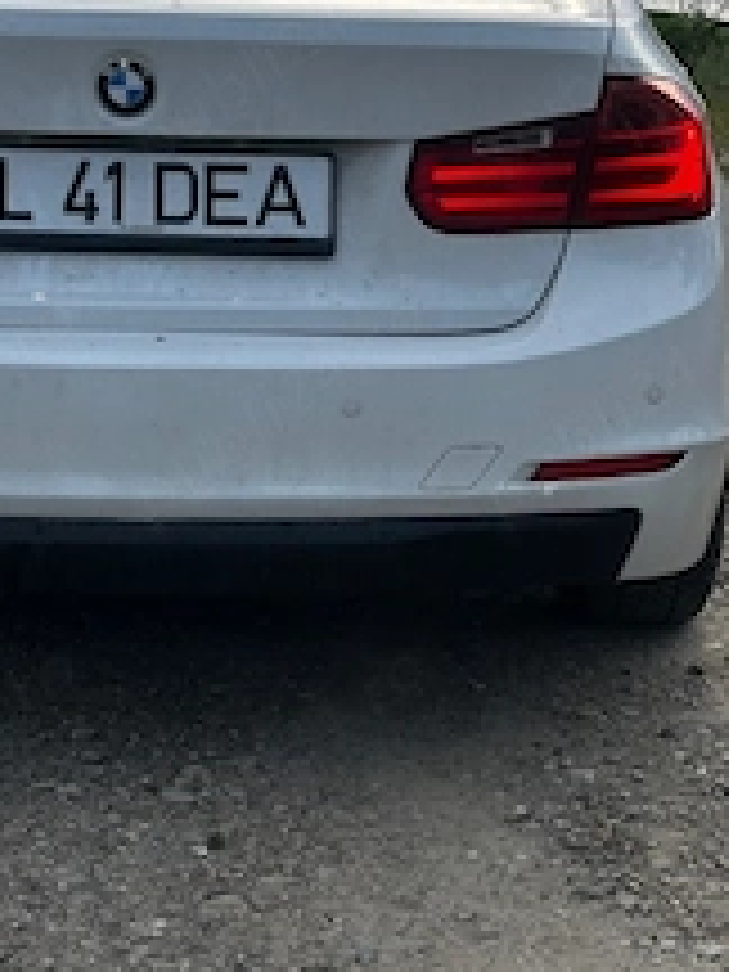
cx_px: 369
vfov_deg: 22.0
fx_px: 2499
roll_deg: -1.9
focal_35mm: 89
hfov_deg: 16.6
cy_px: 464
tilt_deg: -13.5
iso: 64
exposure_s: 1/980
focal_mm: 6.86
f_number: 1.78
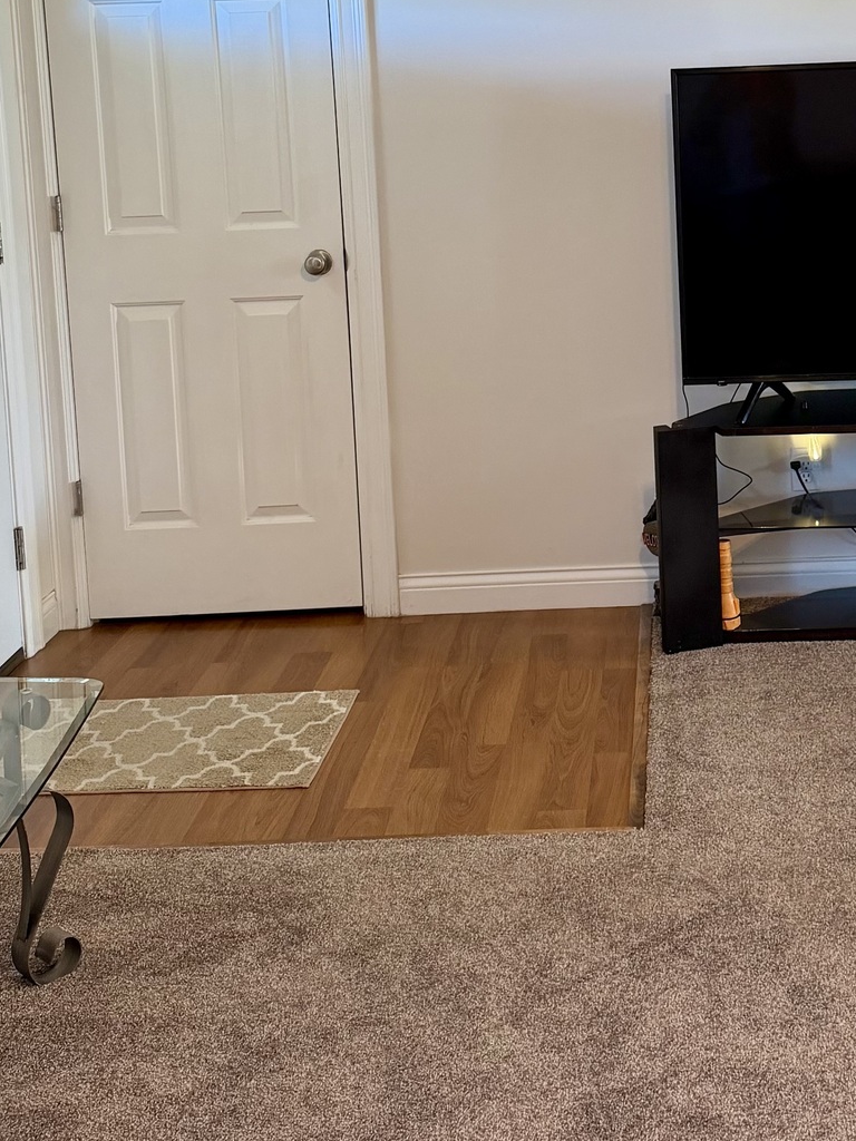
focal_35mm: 54
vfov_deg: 34.3
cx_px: 669
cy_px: 198
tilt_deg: -4.2
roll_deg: +2.6
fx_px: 1780
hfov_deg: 26.6
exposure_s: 1/60
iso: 200
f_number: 1.78
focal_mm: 6.76
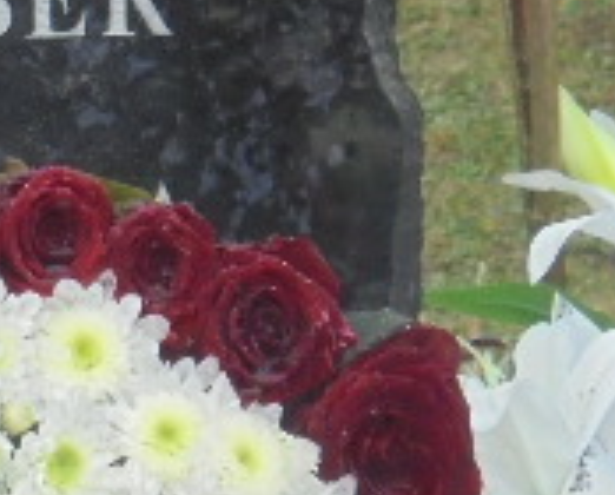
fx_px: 7972
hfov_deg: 4.4
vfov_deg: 3.6
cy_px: 113
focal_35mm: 437
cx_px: -403
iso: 320
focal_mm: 21.8
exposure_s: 1/125
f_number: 5.6
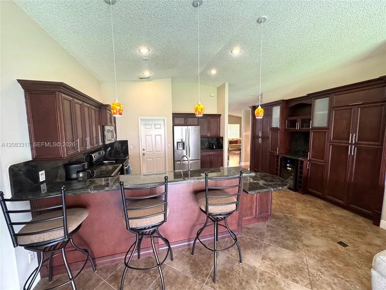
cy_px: 145
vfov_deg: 85.7
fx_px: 156
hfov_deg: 102.1
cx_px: 193
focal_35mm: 14
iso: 250
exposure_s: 1/60
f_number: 2.2
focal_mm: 2.22
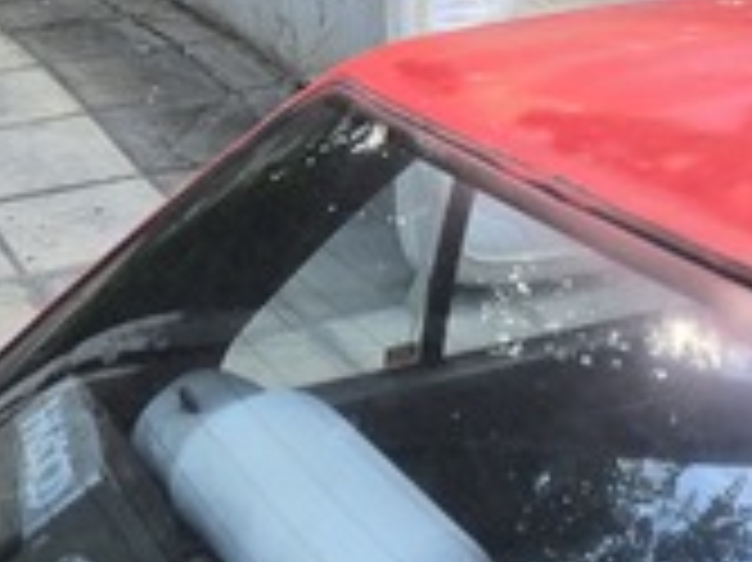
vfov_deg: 19.1
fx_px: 1433
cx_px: 212
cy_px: -310
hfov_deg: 29.1
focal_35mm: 66
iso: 40
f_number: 1.7
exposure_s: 1/180
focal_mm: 6.3
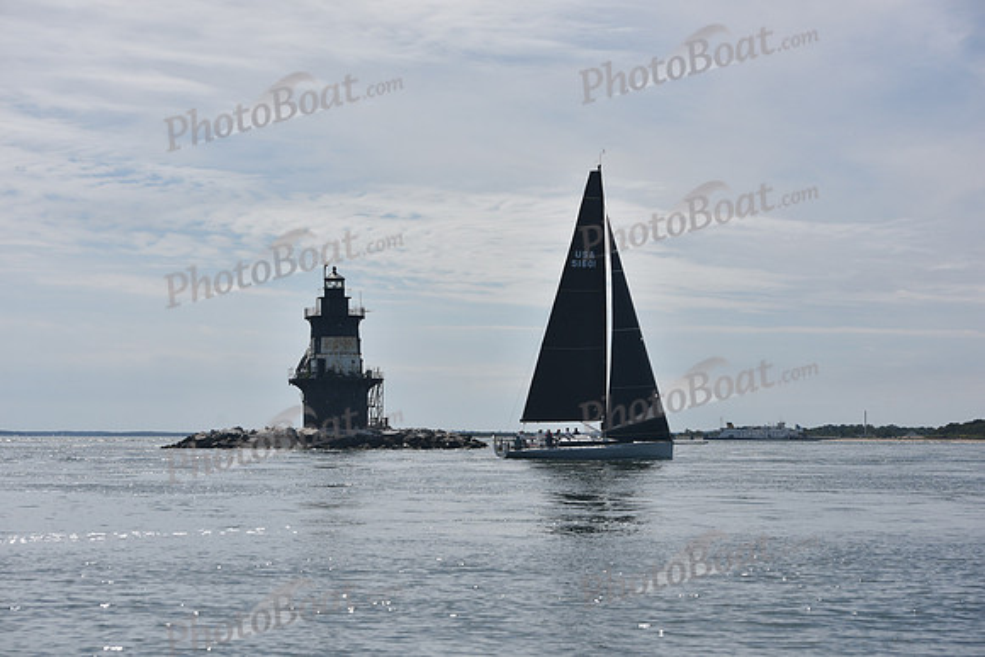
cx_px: 492
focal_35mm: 86
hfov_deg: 23.6
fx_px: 2353
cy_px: 328
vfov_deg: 15.9
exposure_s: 1/1250
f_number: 6.3
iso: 250
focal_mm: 86
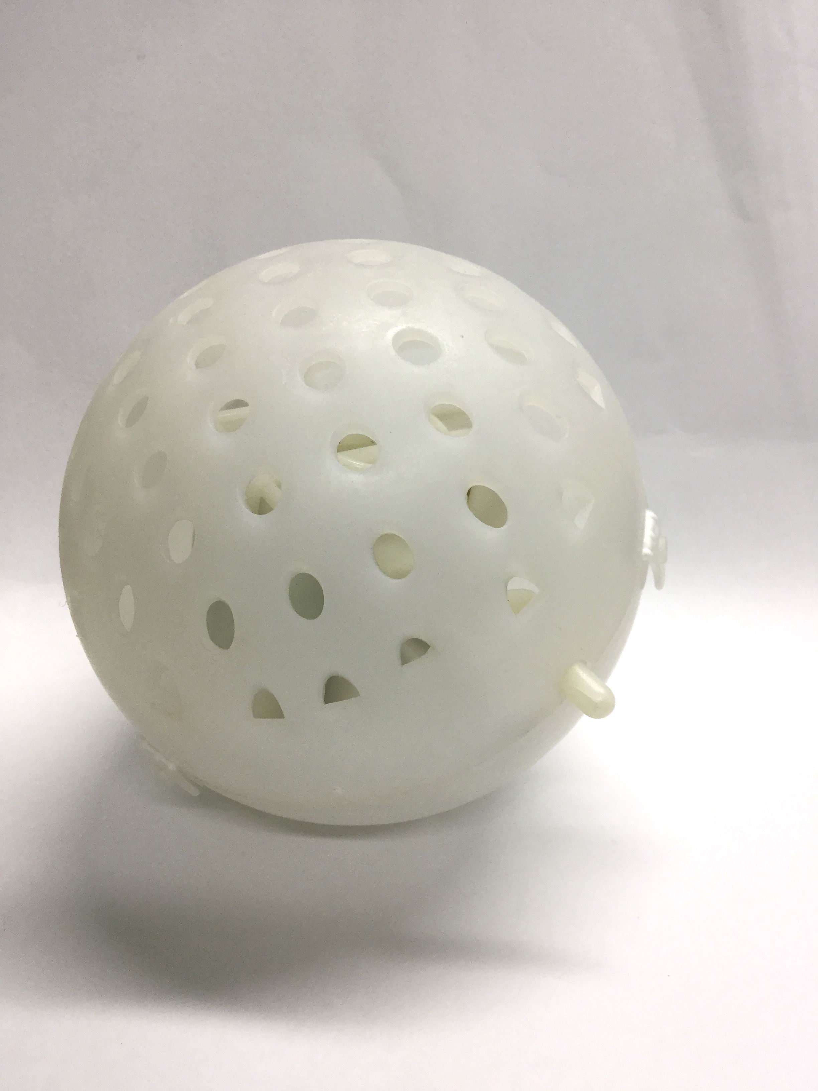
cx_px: 409
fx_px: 977
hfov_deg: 45.4
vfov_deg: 58.4
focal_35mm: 31
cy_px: 546
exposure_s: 1/33
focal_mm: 3.3
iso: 32
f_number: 2.4
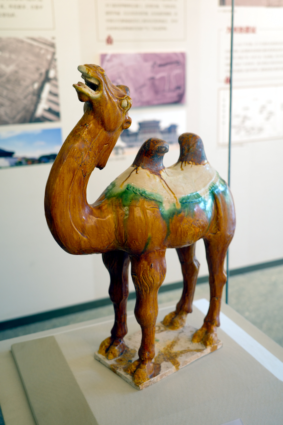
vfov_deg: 48.5
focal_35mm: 40
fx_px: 472
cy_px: 212
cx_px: 142
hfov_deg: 33.4
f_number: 2.8
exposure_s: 1/40
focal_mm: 26
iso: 200
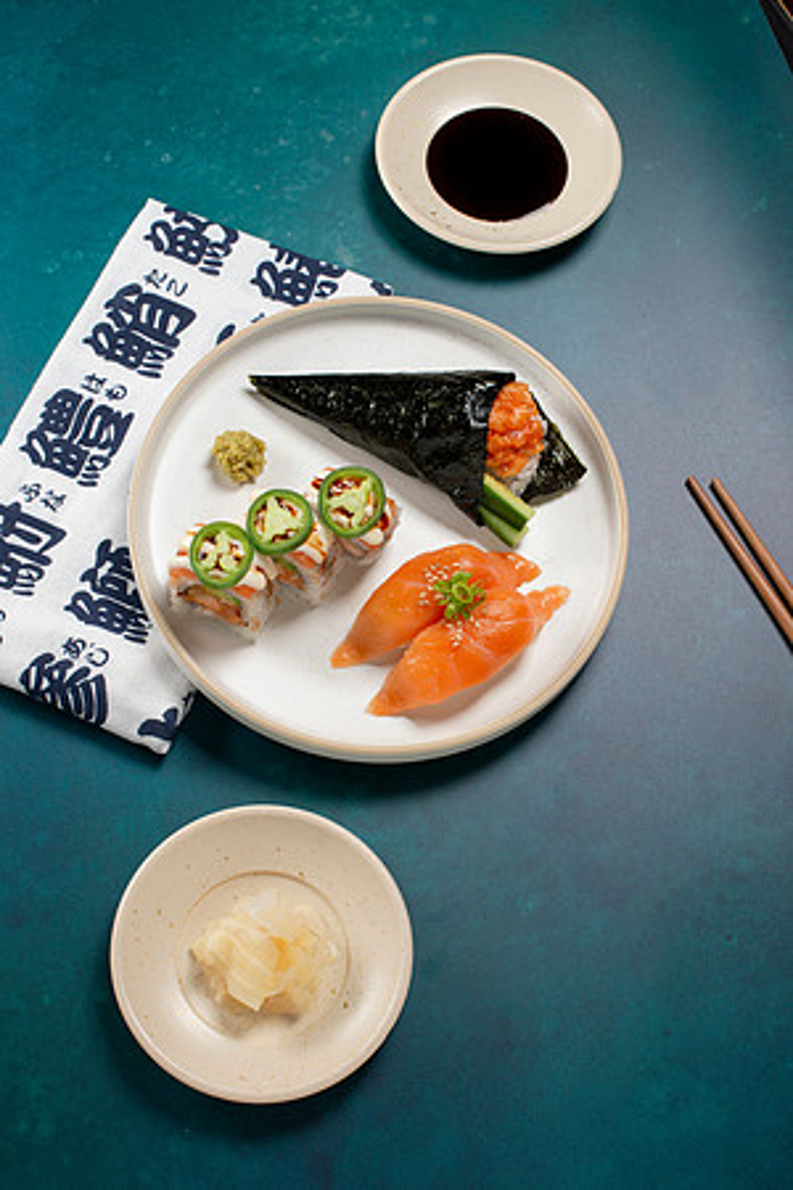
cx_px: 396
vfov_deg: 39.6
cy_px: 595
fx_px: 1652
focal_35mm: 50
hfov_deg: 27.0
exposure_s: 1/200
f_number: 9
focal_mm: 50
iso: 250
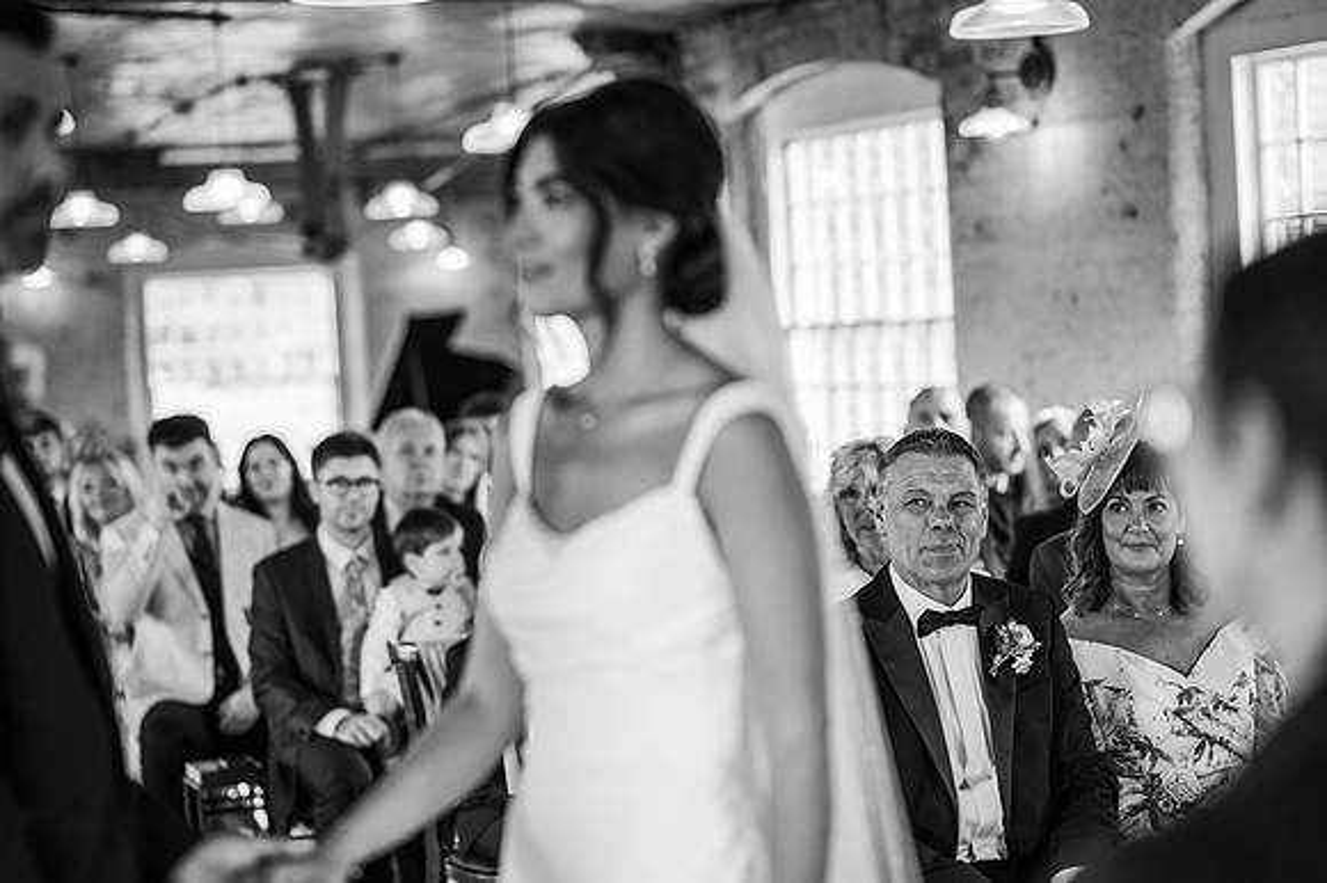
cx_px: 664
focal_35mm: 85
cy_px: 442
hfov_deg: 23.9
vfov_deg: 16.1
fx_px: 3131
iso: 640
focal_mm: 85
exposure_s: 1/200
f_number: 2.2
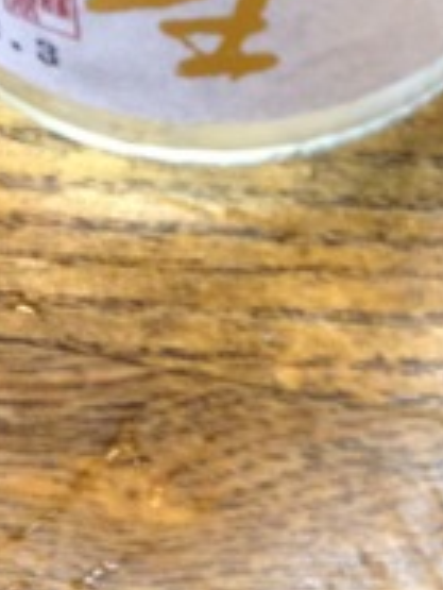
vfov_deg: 15.0
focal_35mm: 121
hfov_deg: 12.3
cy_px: -306
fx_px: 2062
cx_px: 210
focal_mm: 4.28
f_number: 2.4
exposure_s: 1/20
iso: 250
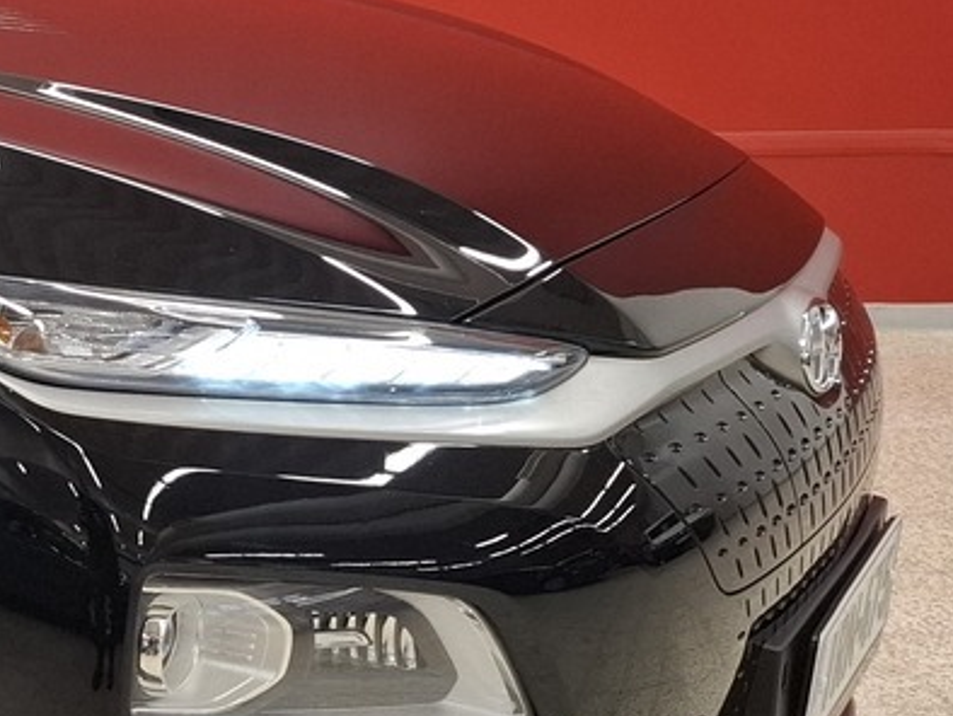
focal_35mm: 84
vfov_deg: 17.6
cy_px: 276
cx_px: -525
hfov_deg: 19.8
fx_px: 2314
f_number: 1.8
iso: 160
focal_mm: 5.54
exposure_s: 1/100
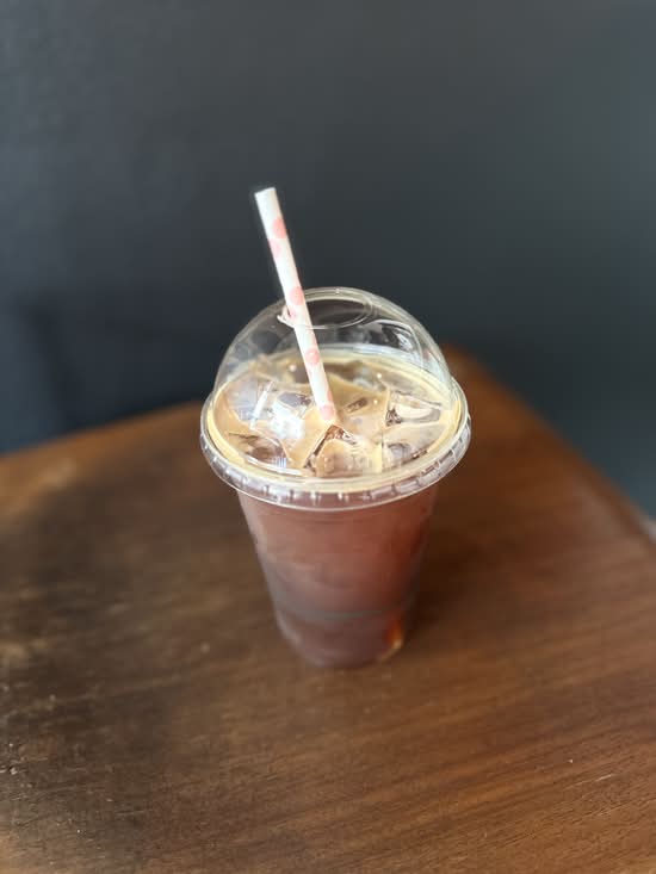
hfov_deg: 56.8
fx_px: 606
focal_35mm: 24
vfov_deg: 71.6
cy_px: 437
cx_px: 328
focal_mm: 6.86
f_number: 1.78
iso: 400
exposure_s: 1/50
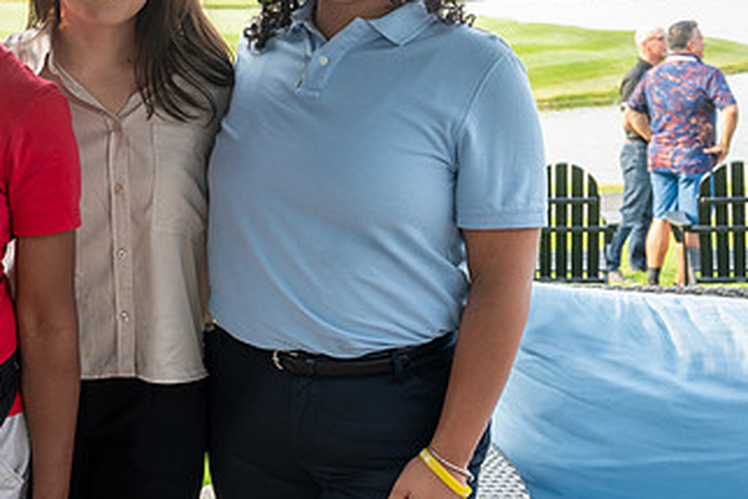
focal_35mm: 71
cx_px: 102
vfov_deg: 19.1
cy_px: 126
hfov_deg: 27.6
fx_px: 1476
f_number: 6.3
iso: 250
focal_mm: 34.5
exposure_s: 1/80
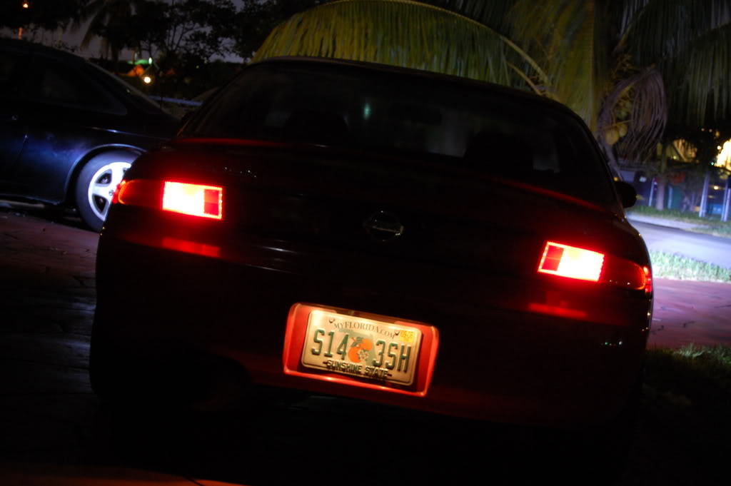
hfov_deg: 26.0
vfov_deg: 17.5
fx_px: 1583
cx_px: 366
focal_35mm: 78
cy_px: 243
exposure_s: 1
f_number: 5.6
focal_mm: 52
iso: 800
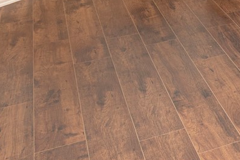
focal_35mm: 88
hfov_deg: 16.8
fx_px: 586
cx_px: 488
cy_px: -179
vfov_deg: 13.0
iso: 100
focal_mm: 16
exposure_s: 2
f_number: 7.1
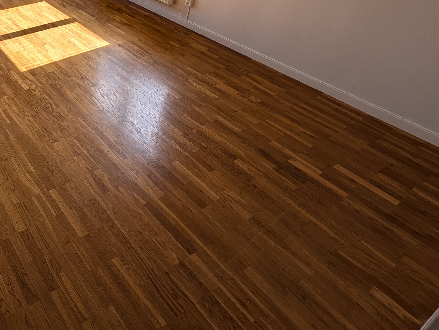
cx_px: 16
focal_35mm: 26
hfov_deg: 54.8
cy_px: 11
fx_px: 330
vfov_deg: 46.0
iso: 47
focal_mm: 2.23
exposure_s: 1/372
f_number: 1.95
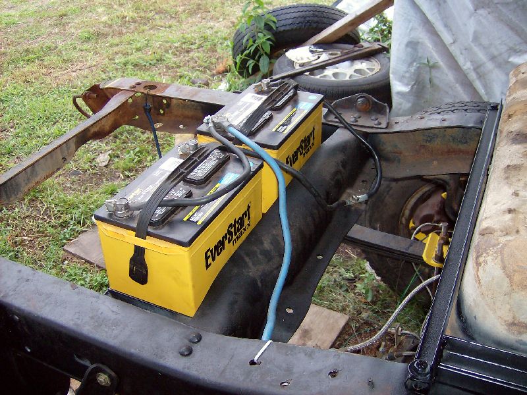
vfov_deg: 39.7
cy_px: 198
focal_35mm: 36
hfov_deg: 51.4
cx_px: 264
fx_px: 548
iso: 200
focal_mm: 6
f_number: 2.8
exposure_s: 1/60
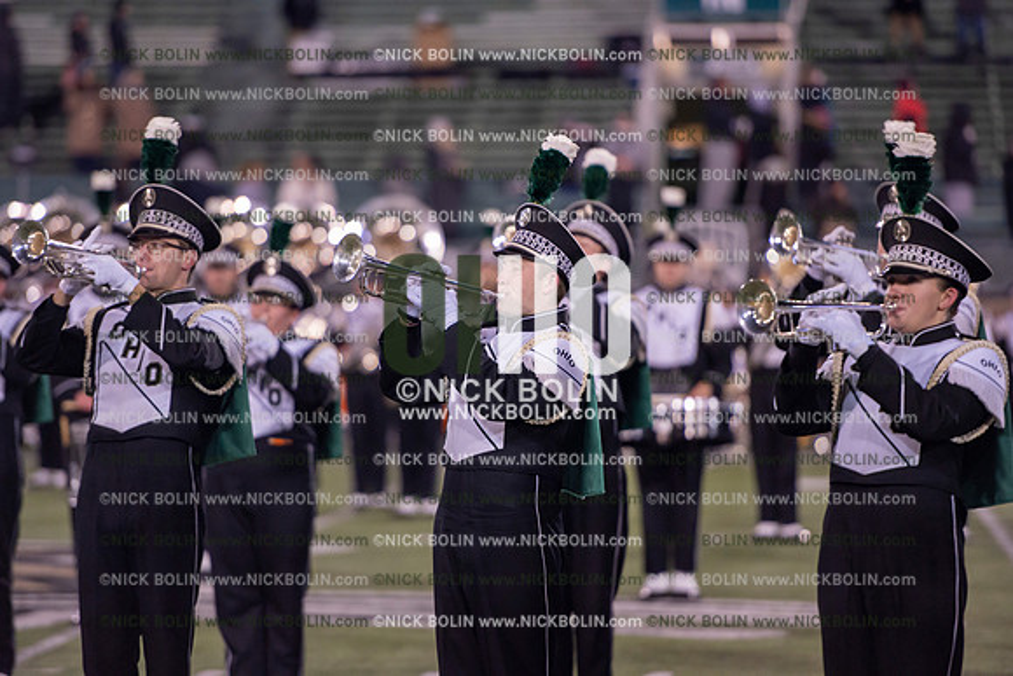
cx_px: 506
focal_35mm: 200
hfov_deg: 10.3
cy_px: 338
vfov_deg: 6.9
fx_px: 5629
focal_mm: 200
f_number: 2.8
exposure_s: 1/1250
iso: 2500
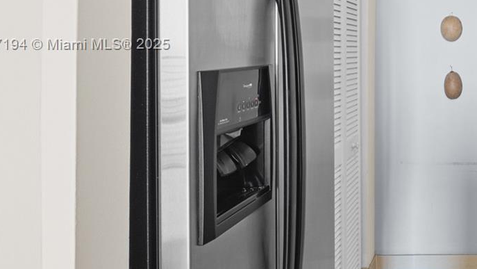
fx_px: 493
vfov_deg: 29.6
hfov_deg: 42.6
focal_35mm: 39
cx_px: 503
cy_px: 45
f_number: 13
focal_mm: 16
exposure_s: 1/2
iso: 250
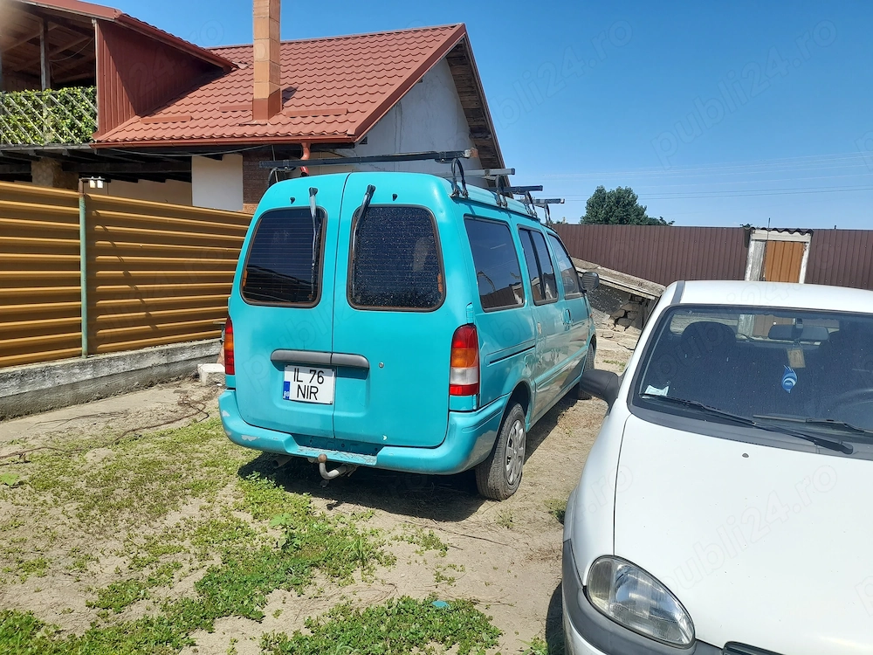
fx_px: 630
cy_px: 328
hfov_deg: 69.4
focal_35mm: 25
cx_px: 436
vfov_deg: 54.9
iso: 20
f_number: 2
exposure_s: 1/685
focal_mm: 4.6
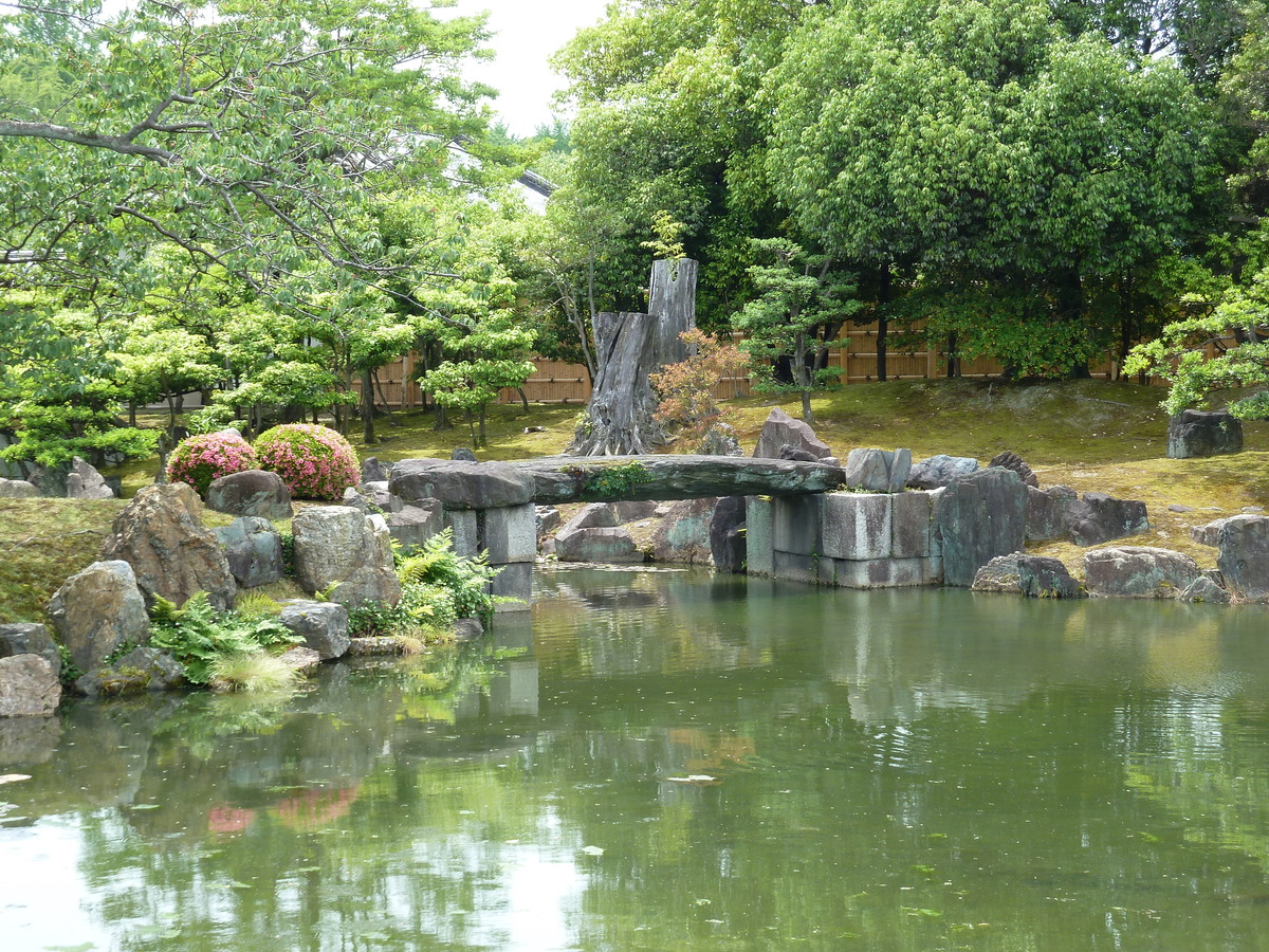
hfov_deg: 27.0
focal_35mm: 72
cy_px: 476
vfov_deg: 20.4
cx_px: 634
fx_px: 2639
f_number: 4.1
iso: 80
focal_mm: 11.9
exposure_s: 1/125
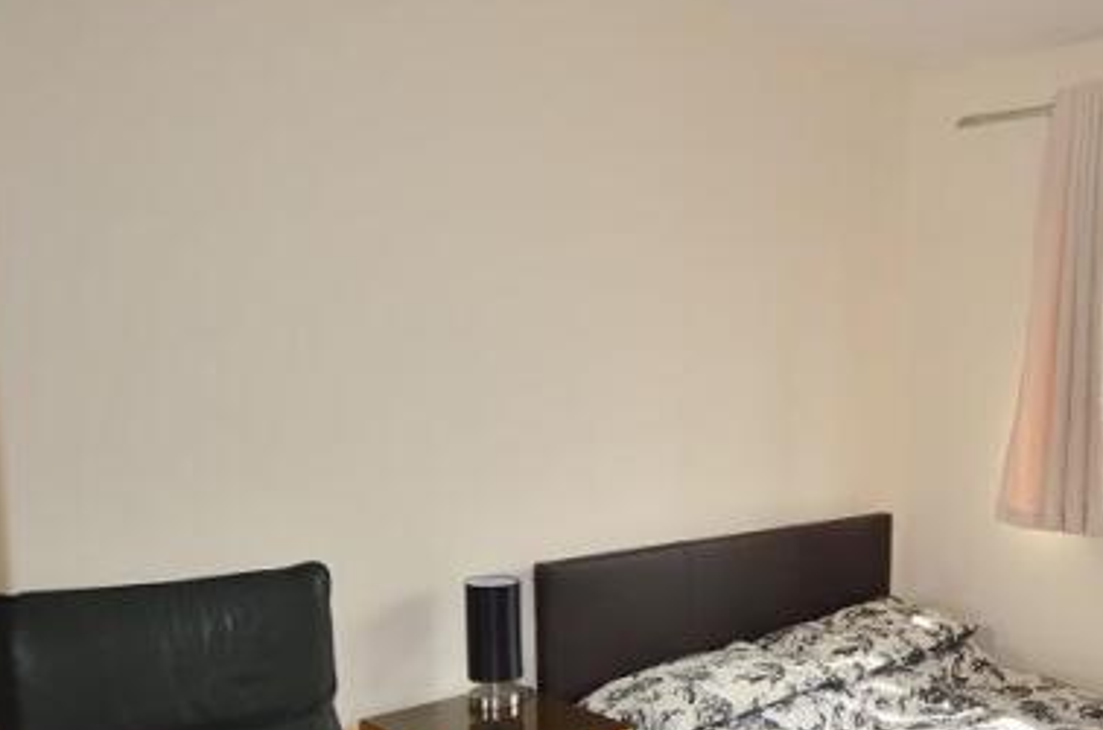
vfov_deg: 38.1
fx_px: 1035
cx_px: 846
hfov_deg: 53.2
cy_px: 518
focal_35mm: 34
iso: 125
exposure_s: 1/200
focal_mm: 13
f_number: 3.5
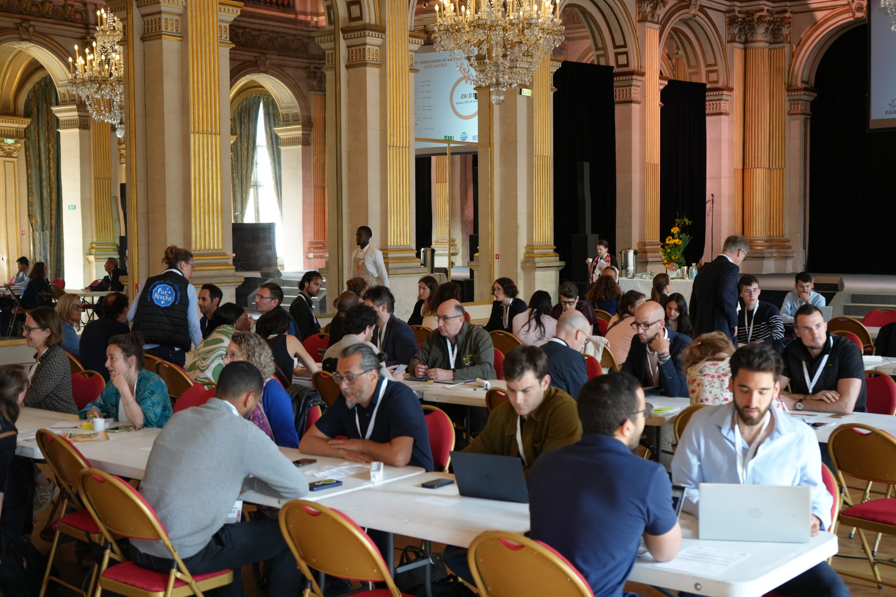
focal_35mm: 47
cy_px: 298
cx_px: 448
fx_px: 1170
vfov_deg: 28.7
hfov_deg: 41.9
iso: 2000
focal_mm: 47
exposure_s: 1/160
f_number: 4.5
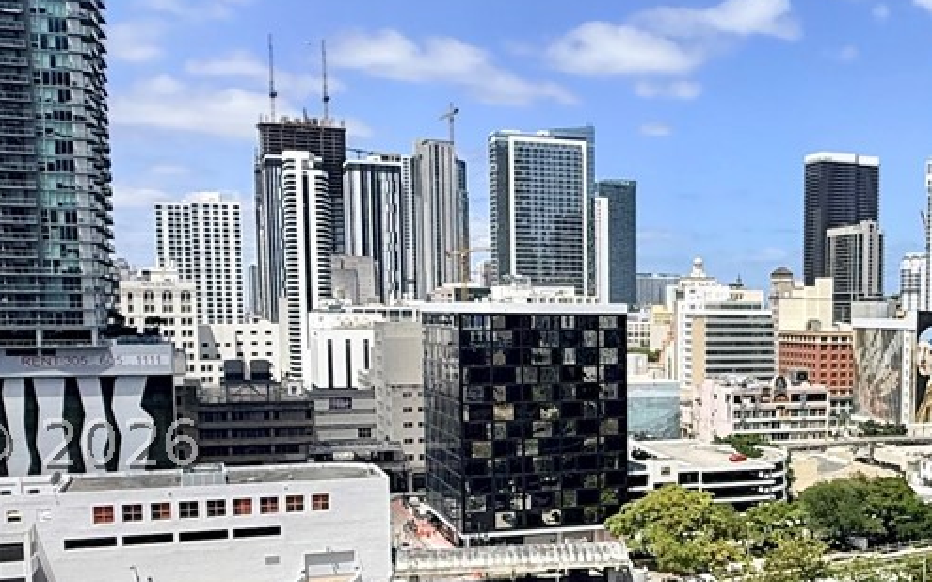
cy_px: 443
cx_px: 778
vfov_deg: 26.5
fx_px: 1219
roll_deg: -0.4
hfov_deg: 39.8
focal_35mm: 48
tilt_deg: -5.5
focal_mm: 2.22
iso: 50
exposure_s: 1/3460
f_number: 2.2
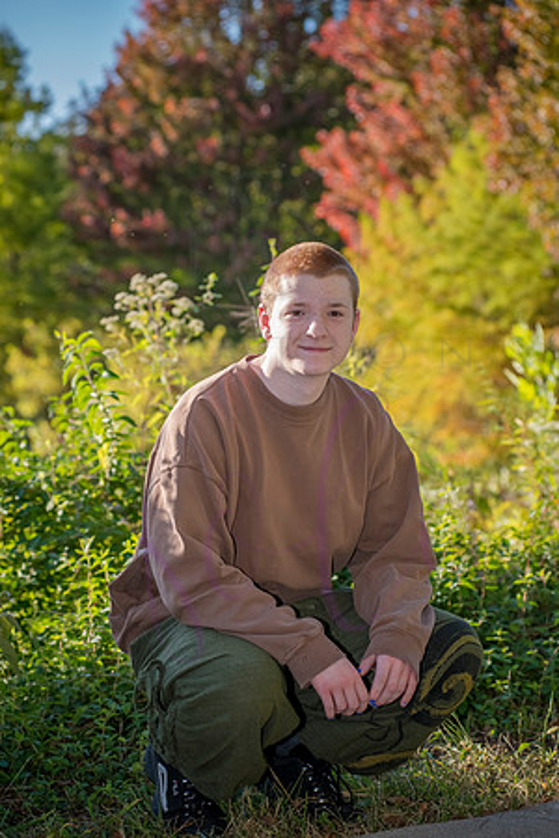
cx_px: 280
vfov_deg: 25.4
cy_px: 419
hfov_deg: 17.1
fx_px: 1863
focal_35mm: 80
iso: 400
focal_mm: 80
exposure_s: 1/800
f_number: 5
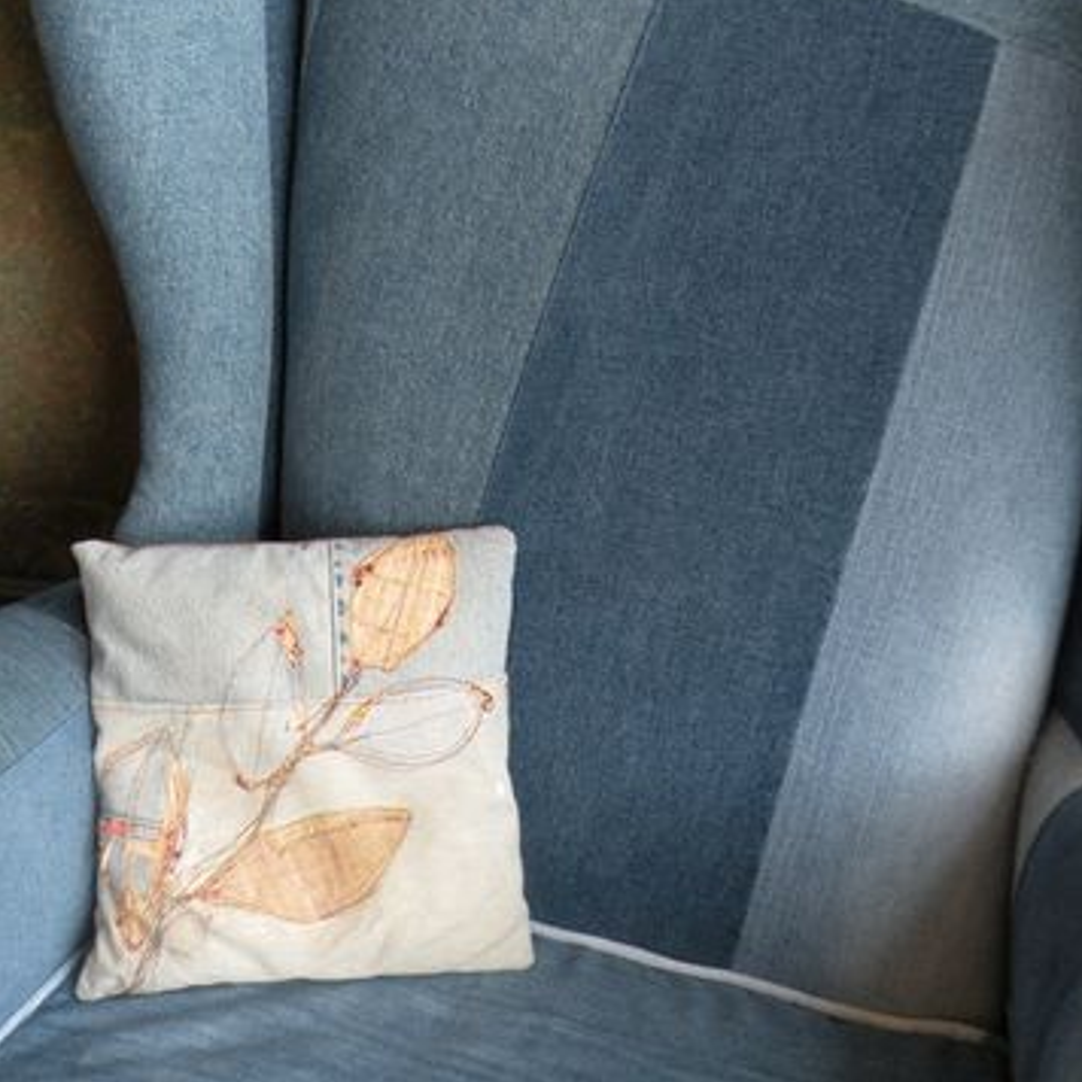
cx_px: 541
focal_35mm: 50
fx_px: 1768
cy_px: 356
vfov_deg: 33.7
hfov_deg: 34.0
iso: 179
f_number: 3.2
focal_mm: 7.4
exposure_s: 1/60
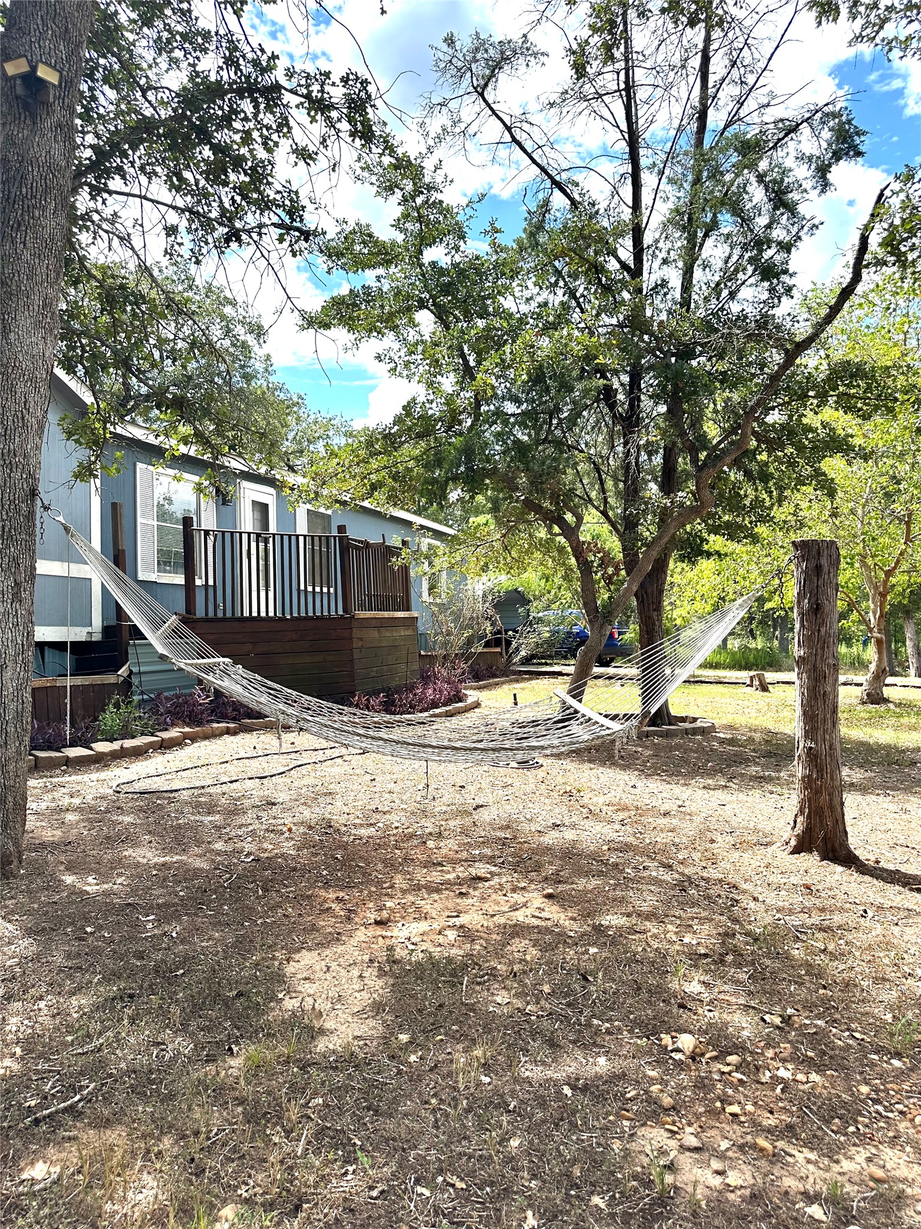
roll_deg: +1.4
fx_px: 851
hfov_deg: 56.8
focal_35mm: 24
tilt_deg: +2.7
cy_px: 614
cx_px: 460
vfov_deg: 71.6
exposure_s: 1/2110
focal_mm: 6.86
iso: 80
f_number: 1.78
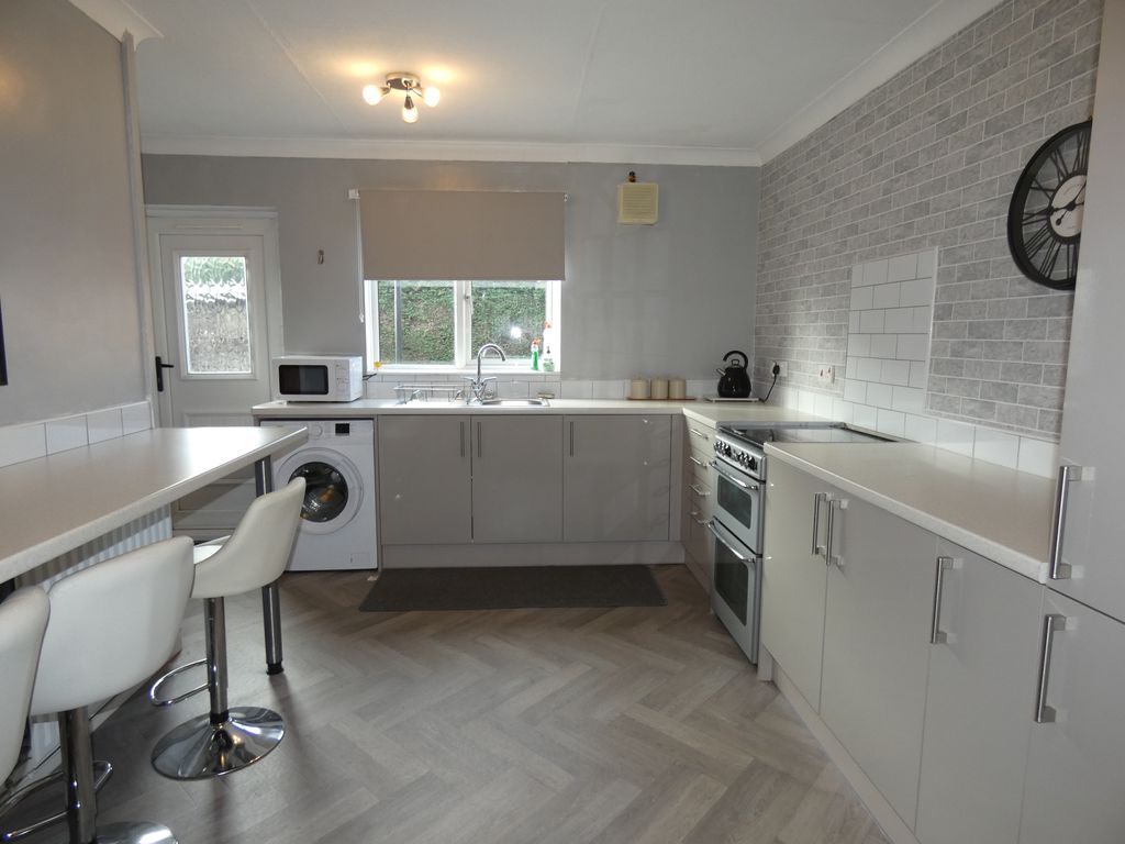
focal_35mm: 20
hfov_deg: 81.7
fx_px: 650
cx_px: 562
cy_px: 422
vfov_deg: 66.0
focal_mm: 3.6
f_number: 2.8
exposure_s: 1/60
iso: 125
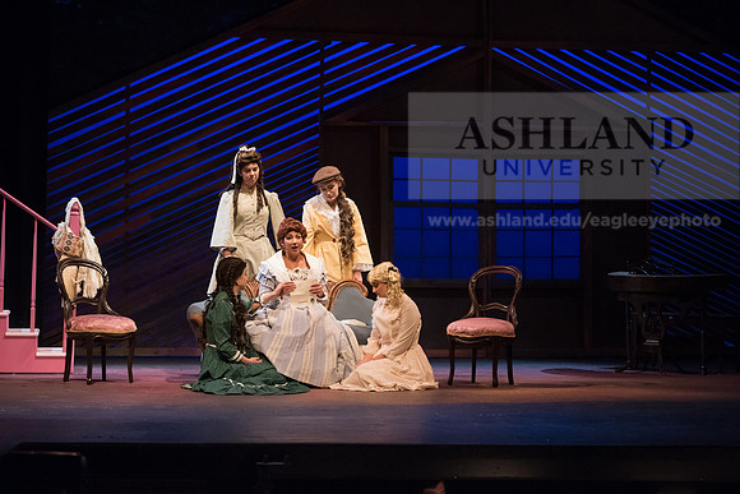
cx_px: 370
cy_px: 247
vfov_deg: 16.1
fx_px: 1748
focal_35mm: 85
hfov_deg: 23.9
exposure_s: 1/320
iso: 4000
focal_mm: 85
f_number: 4
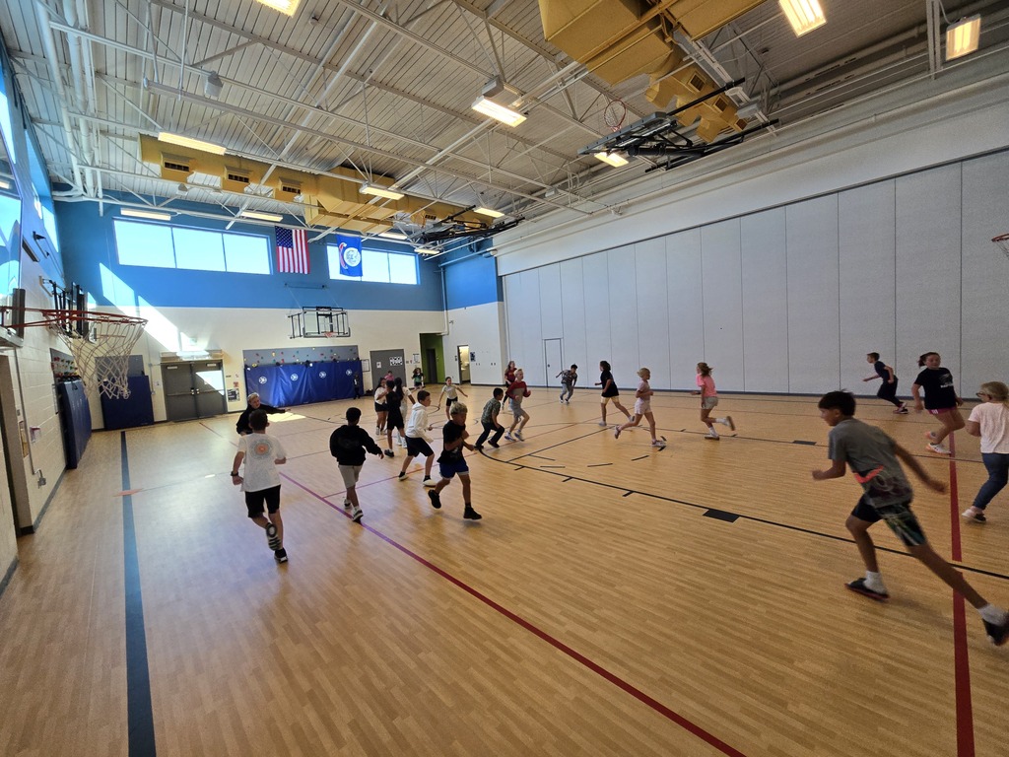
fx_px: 379
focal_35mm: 13
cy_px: 378
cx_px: 504
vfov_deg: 89.9
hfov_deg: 106.2
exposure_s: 1/120
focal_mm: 2.2
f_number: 2.2
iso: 80
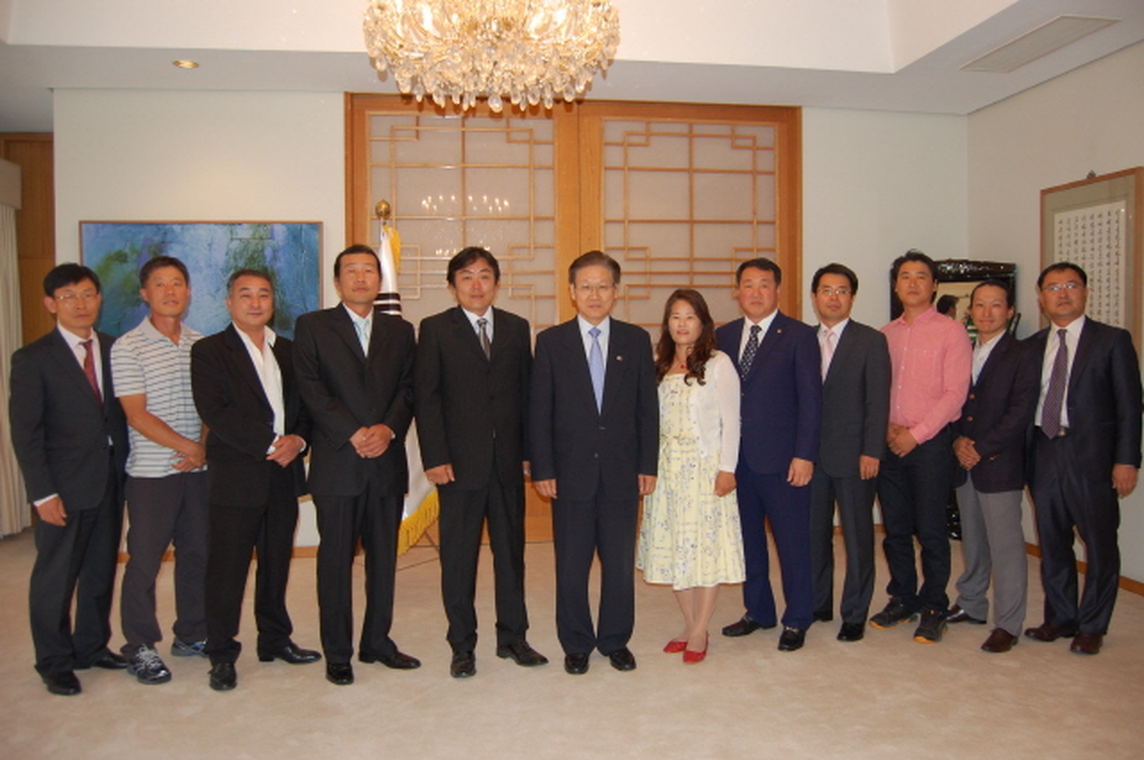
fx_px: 857
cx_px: 572
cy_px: 380
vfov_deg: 47.8
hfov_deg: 67.4
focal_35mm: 27
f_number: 3.5
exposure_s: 1/60
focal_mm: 18
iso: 400
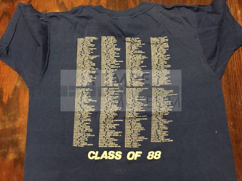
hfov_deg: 61.7
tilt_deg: -77.8
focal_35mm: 29
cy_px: 90
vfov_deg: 48.2
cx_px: 121
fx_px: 203
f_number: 2.2
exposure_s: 1/17
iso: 250
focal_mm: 4.15
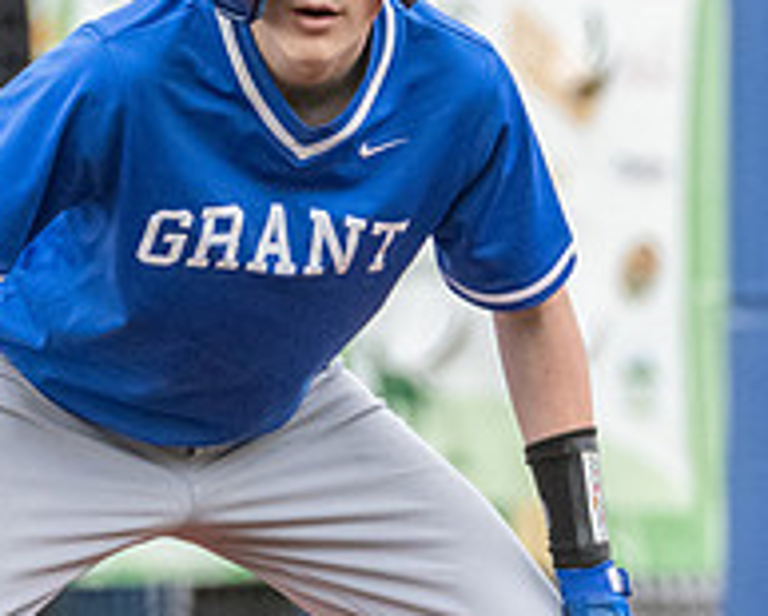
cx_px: 322
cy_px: 405
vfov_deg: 0.9
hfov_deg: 1.2
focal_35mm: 1666
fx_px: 37925
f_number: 5.6
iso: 4000
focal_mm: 450
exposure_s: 1/1000
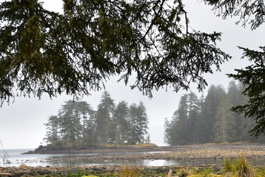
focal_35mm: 103
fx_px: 758
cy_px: 133
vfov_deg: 13.3
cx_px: 235
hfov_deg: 19.5
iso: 100
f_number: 6.3
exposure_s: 1/80
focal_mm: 30
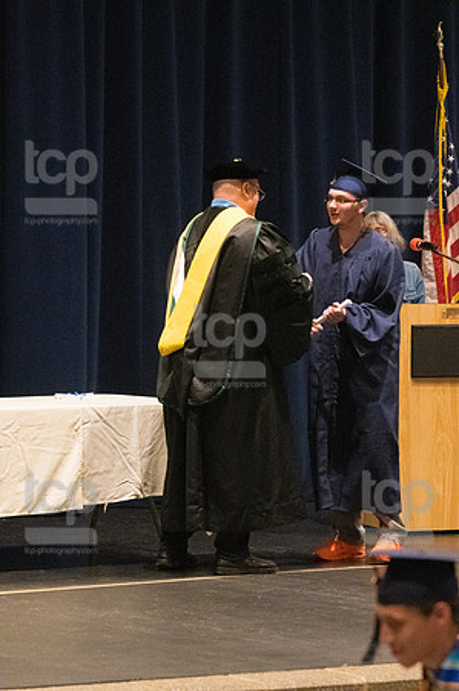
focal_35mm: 202
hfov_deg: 6.8
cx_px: 230
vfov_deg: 10.2
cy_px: 346
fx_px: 3872
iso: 8000
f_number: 4.5
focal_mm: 135
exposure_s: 1/250
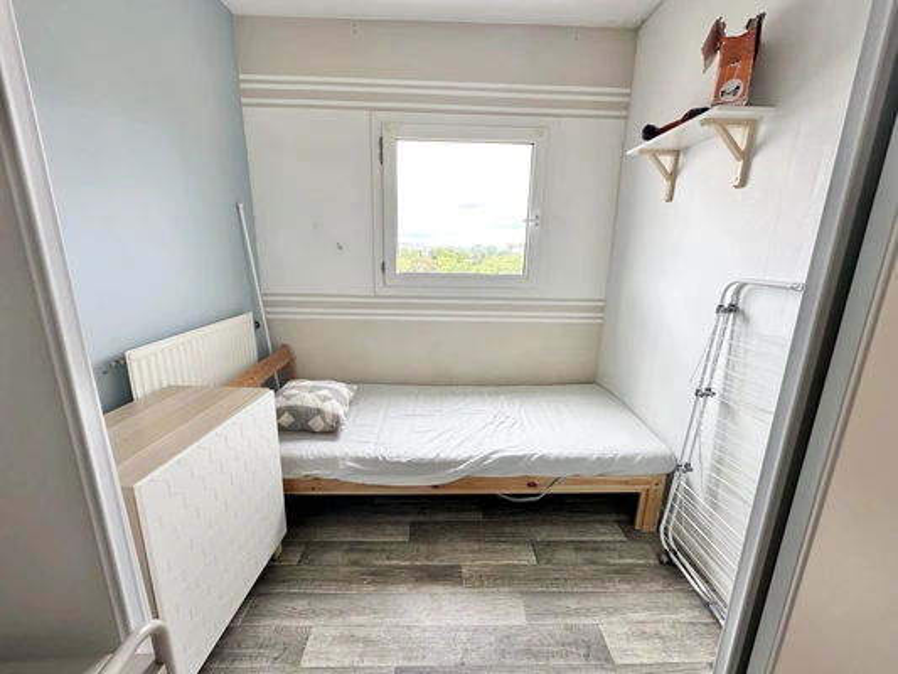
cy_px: 337
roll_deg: -1.4
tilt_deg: -12.8
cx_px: 449
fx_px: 363
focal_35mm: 14
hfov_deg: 102.1
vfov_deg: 85.7
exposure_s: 1/133
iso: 40
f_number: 2.2
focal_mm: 2.22
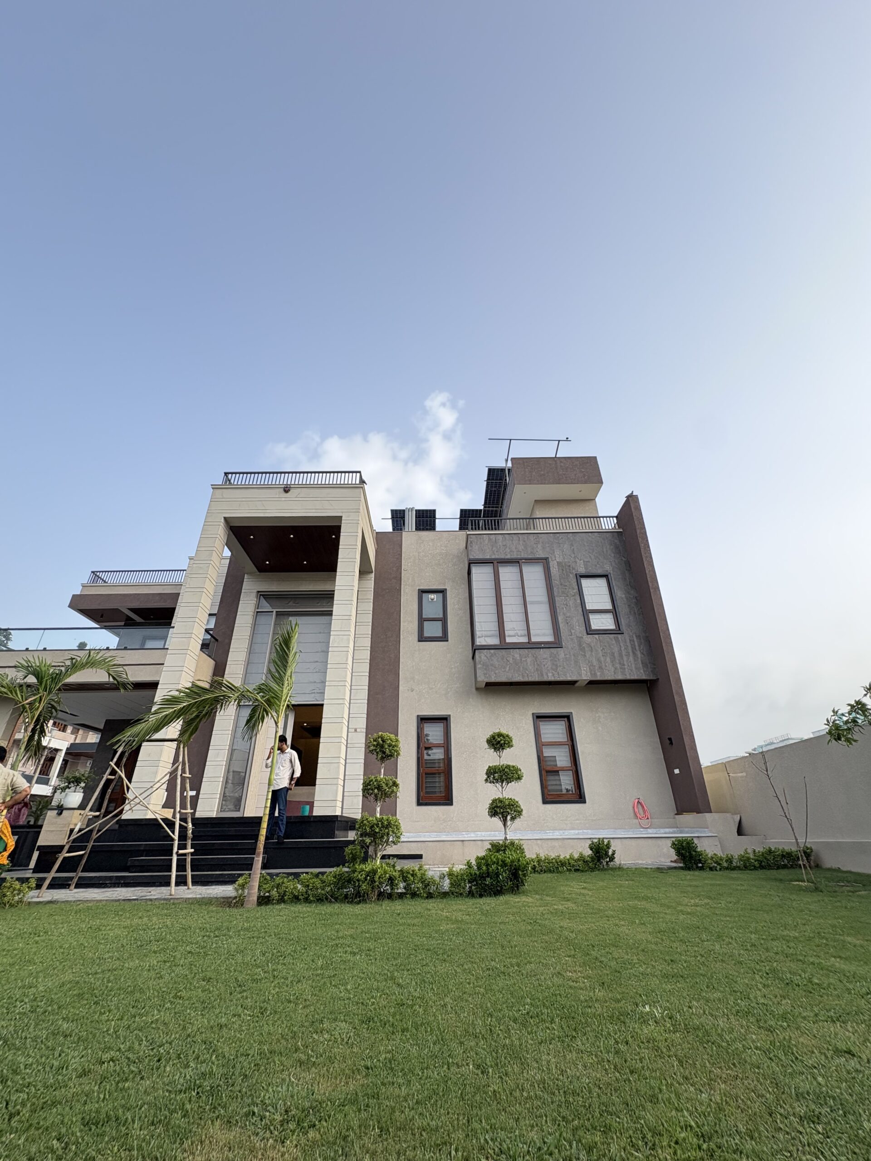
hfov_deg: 85.7
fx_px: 470
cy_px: 580
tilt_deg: +28.0
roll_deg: +0.1
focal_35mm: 14
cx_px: 436
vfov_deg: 102.1
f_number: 2.2
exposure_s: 1/383
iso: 64
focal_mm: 2.22
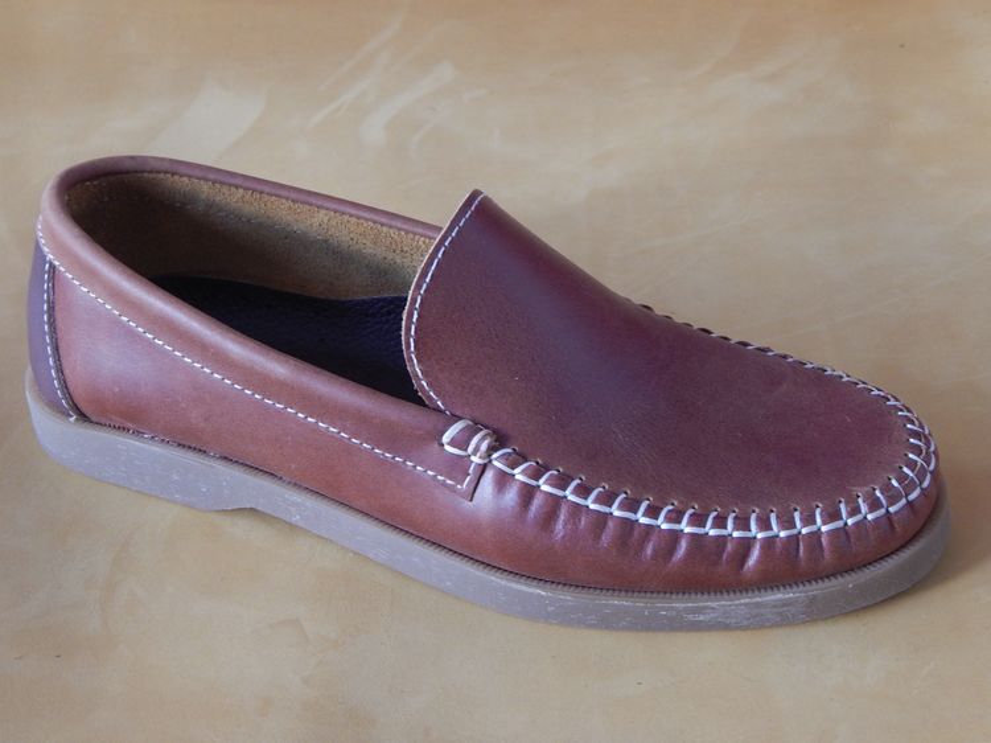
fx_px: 2175
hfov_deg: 25.7
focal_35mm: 76
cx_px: 496
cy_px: 372
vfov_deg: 19.4
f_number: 4.2
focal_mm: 13.5
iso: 250
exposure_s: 1/30
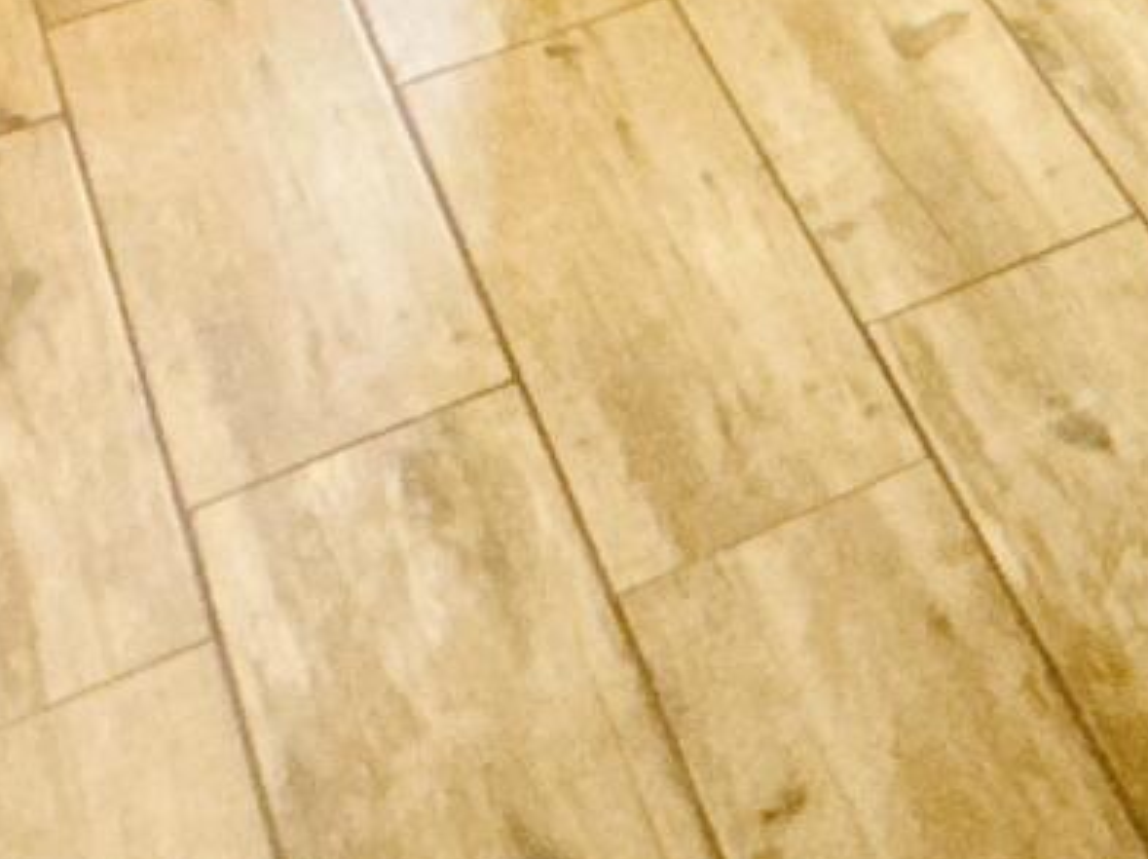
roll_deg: -0.2
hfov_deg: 12.4
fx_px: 3545
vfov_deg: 10.0
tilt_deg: -5.6
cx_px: 3085
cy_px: -1794
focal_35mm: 107
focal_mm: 2.22
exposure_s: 1/60
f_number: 2.2
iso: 200
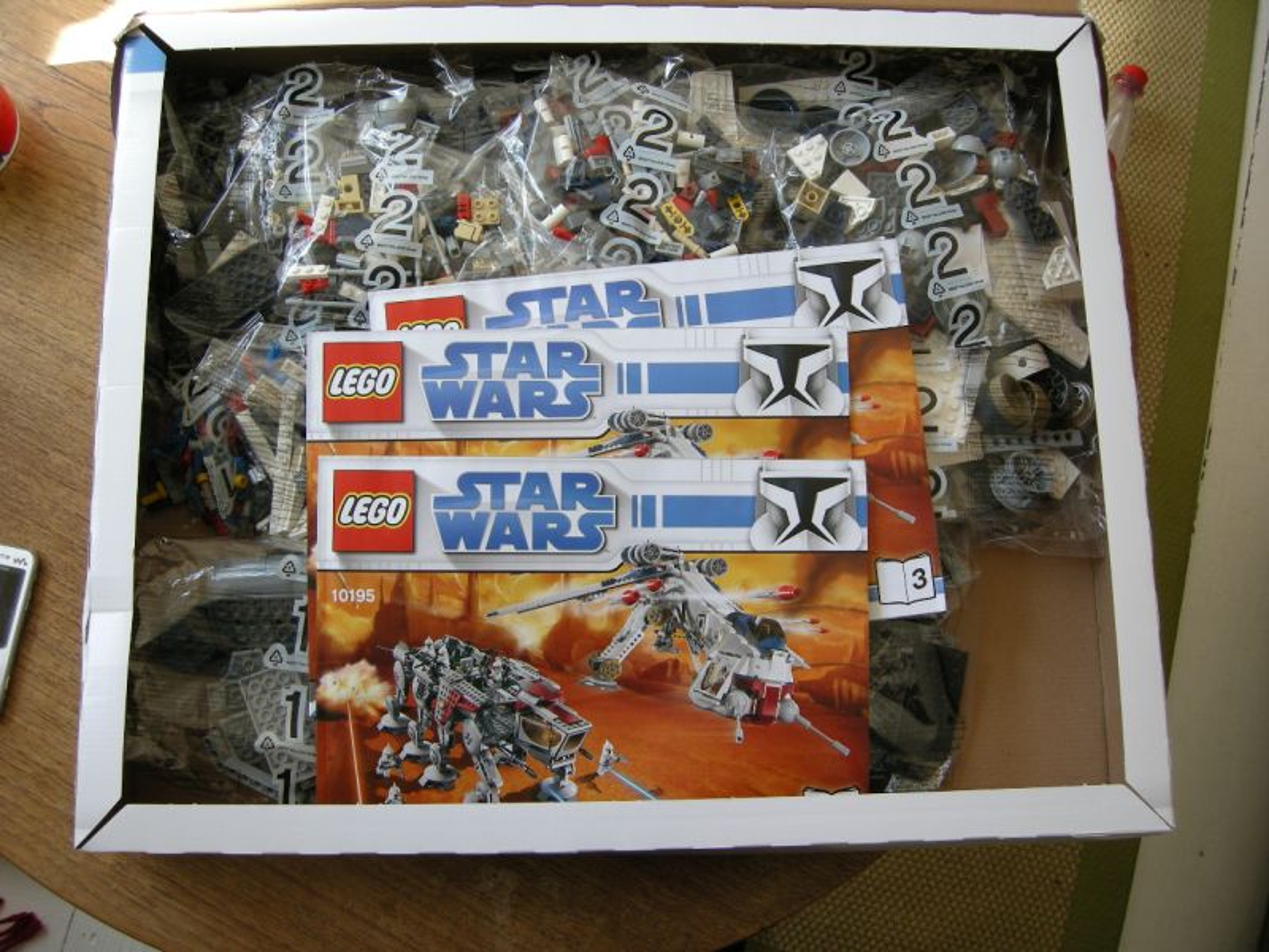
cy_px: 476
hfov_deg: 51.4
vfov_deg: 39.7
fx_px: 1320
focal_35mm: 36
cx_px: 634
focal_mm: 7.5
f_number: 3
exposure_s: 1/56.3
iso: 64
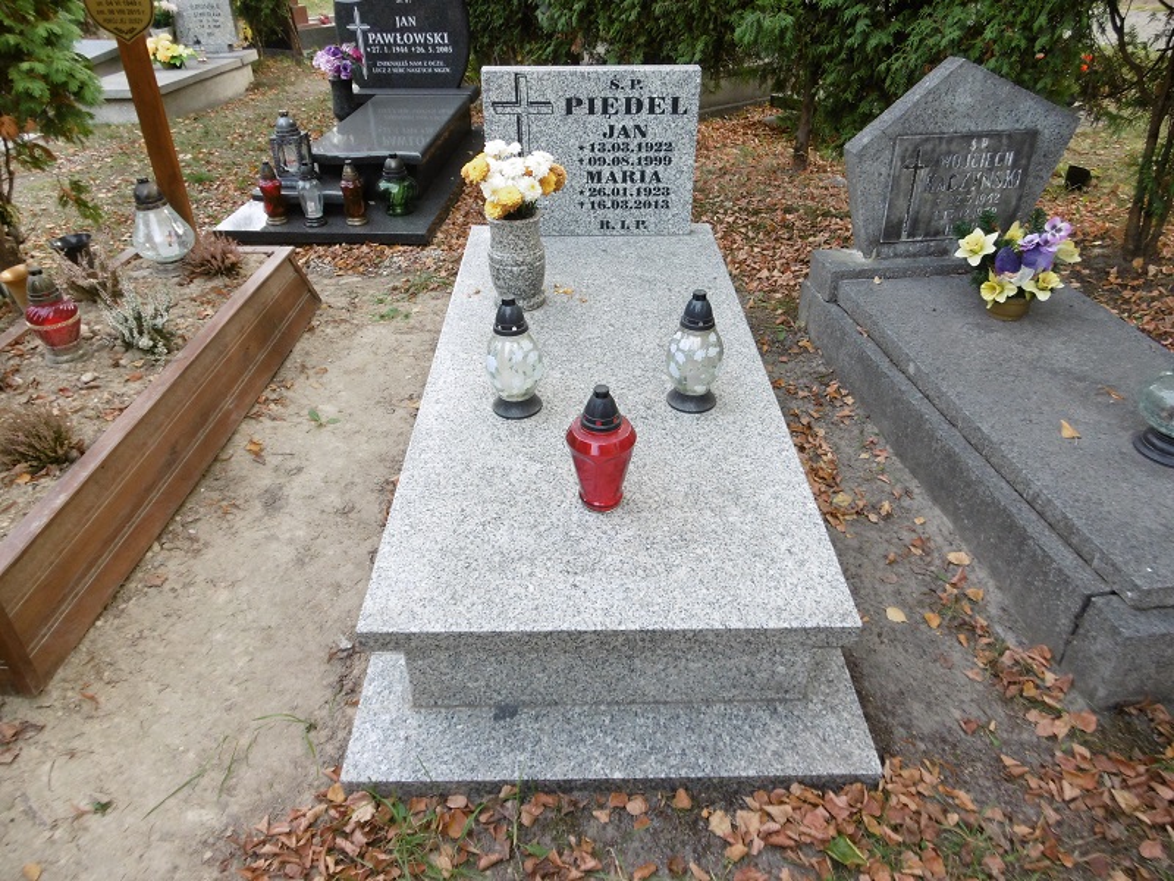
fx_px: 814
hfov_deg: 71.6
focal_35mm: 24
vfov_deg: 56.8
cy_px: 440
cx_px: 587
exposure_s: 1/125
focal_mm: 4.3
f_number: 3.1
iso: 100
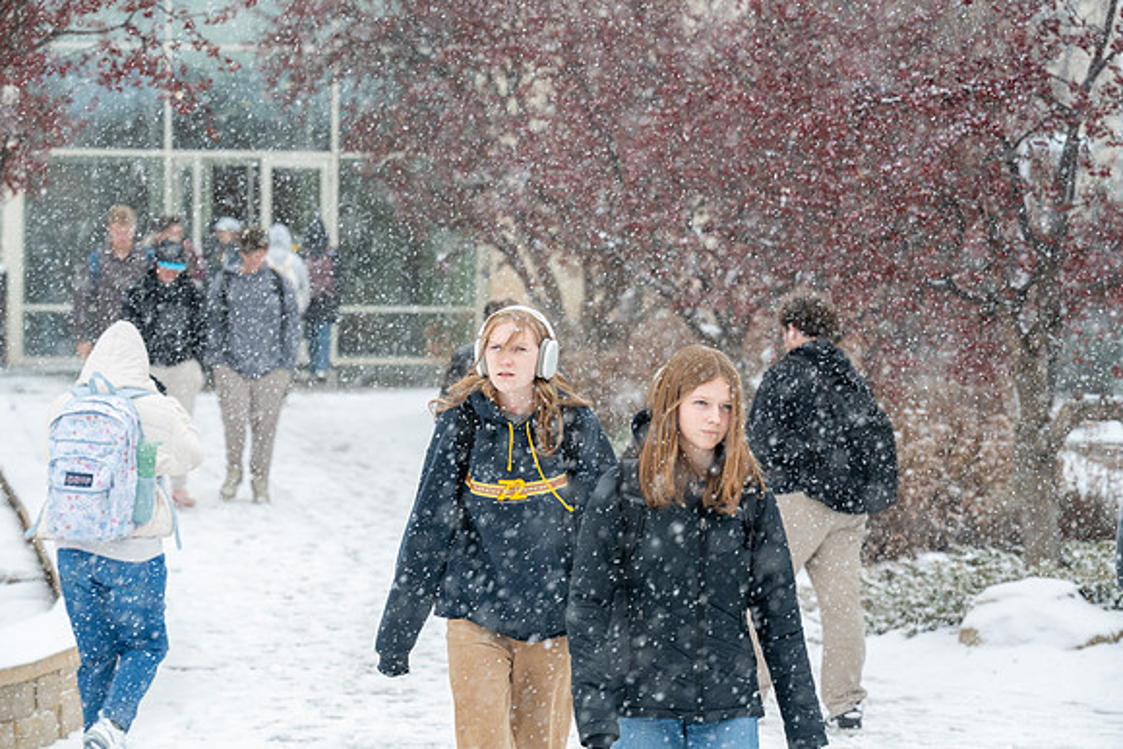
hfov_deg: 17.1
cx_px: 562
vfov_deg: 11.4
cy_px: 374
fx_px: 3744
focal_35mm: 120
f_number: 5.6
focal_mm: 120
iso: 500
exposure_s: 1/400
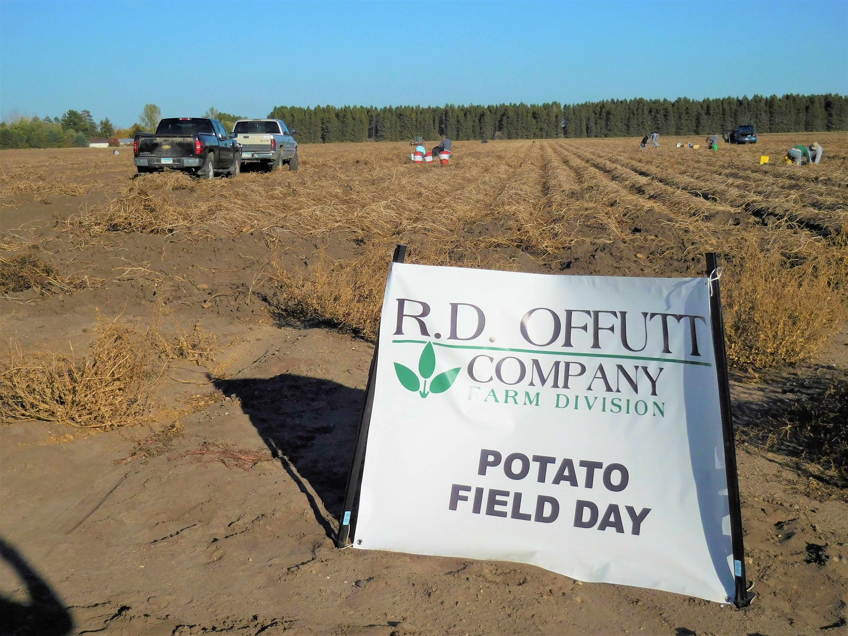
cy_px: 318
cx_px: 424
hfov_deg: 36.8
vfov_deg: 28.0
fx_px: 1274
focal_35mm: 52
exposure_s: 1/800
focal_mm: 9.4
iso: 125
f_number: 8.6
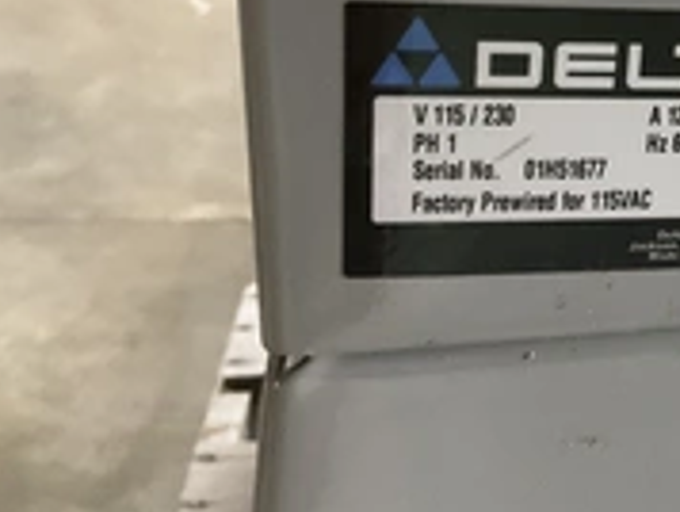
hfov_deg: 27.4
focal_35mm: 65
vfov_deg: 22.0
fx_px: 1279
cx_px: 733
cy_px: 23
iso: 500
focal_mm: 3
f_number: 1.8
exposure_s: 1/24
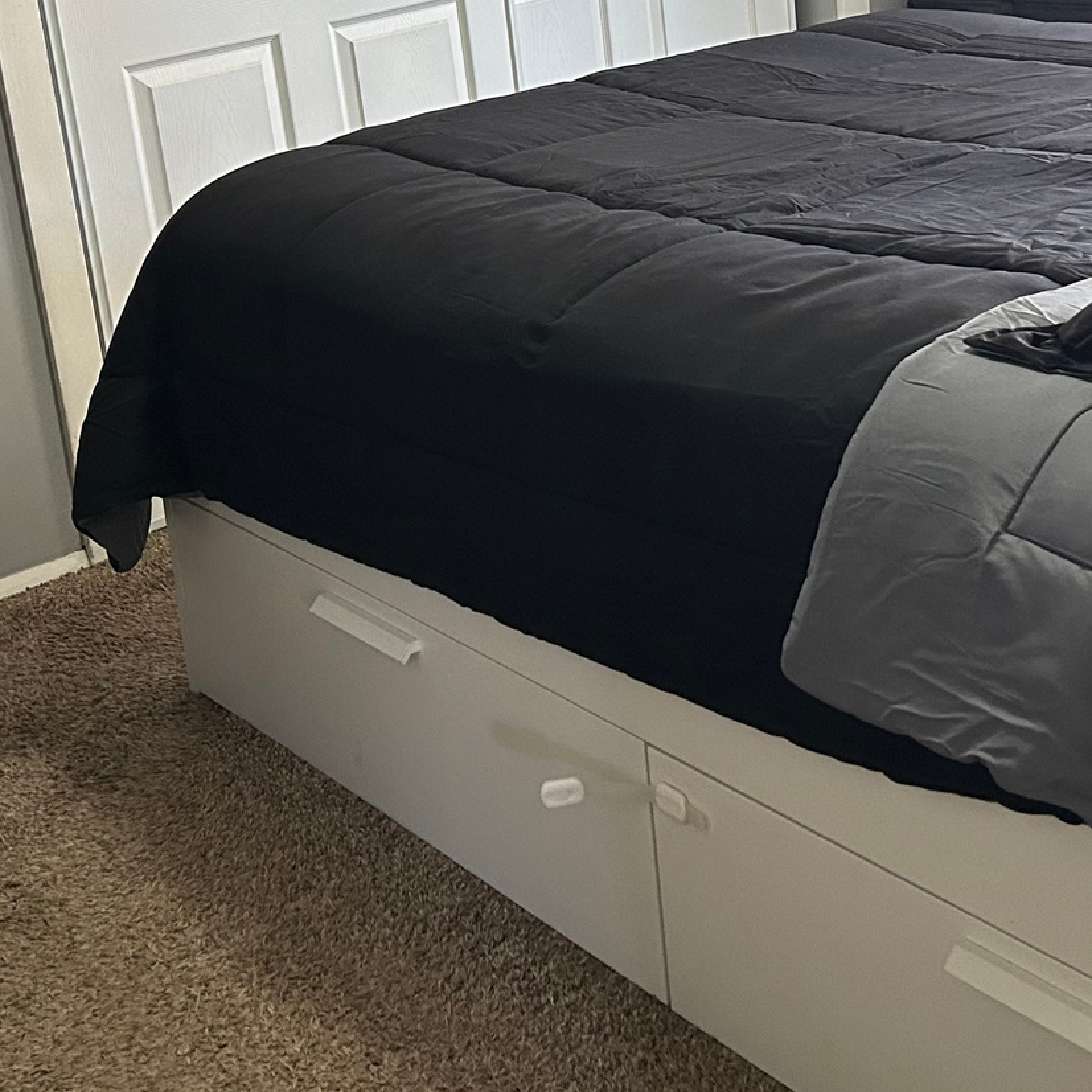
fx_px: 2034
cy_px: 233
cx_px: 565
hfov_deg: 30.0
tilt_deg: -15.4
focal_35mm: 57
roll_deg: +6.2
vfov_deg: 29.4
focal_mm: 5.7
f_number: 1.5
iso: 320
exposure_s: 1/60
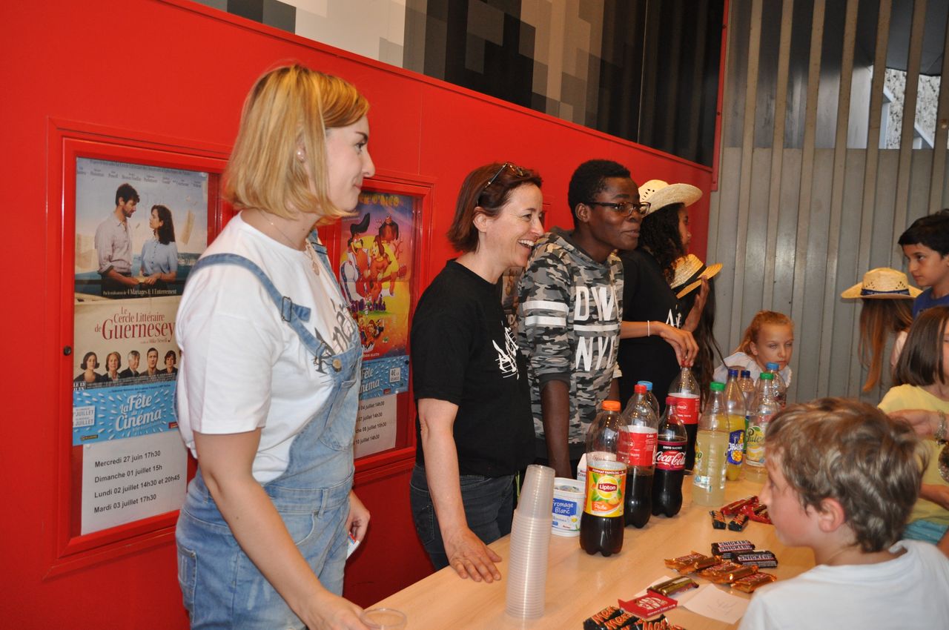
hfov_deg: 57.3
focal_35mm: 33
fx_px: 869
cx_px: 474
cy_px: 315
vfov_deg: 39.9
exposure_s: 1/60
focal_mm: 22
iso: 800
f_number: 3.8
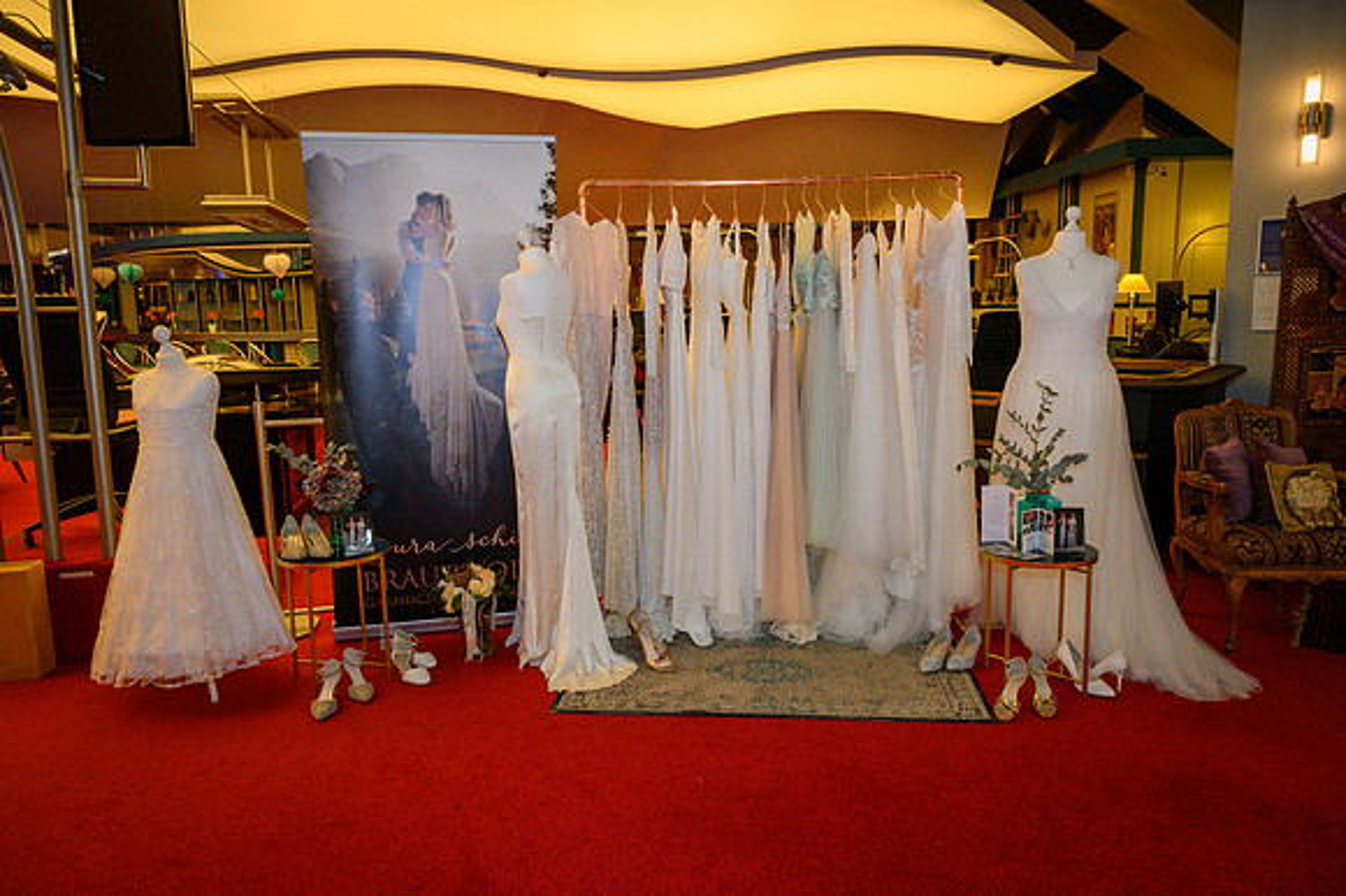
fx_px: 915
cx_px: 673
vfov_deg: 52.1
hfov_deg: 72.6
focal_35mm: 24
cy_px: 448
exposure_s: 1/60
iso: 4500
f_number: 8
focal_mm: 24.5
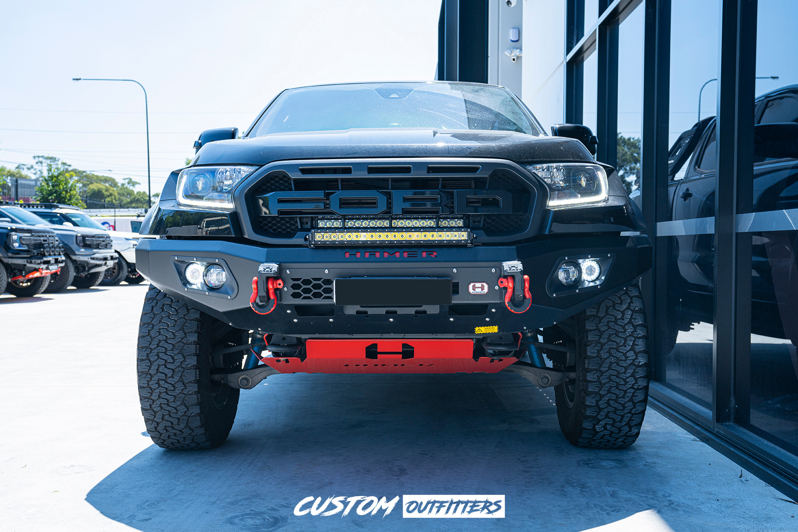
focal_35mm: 31
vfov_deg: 42.3
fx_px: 687
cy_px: 266
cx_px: 399
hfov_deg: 60.3
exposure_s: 1/125
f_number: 5.6
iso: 100
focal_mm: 31
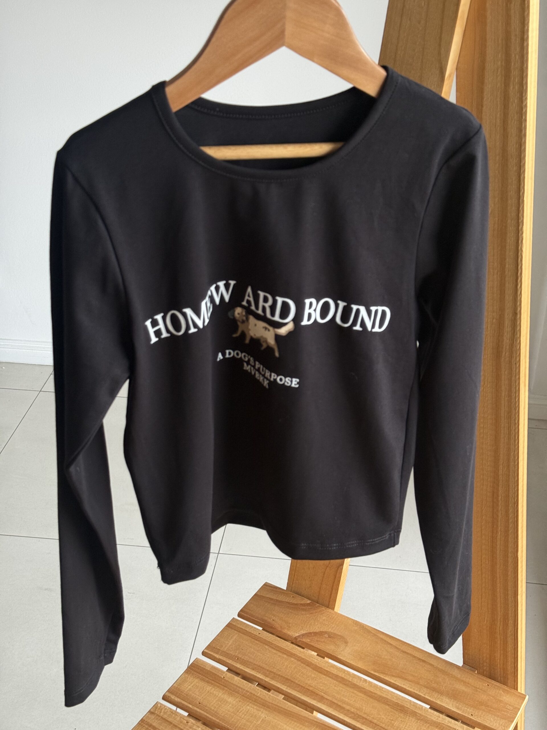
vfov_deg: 39.7
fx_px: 1011
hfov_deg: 30.3
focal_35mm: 48
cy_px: 365
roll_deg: -1.2
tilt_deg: -29.1
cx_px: 274
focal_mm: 6.76
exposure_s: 1/60
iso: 160
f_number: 1.78
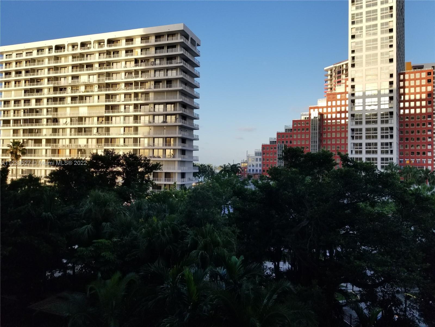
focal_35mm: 26
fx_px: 327
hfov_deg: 67.3
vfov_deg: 53.1
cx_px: 218
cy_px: 164
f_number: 1.7
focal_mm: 4.25
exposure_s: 1/1076
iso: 50
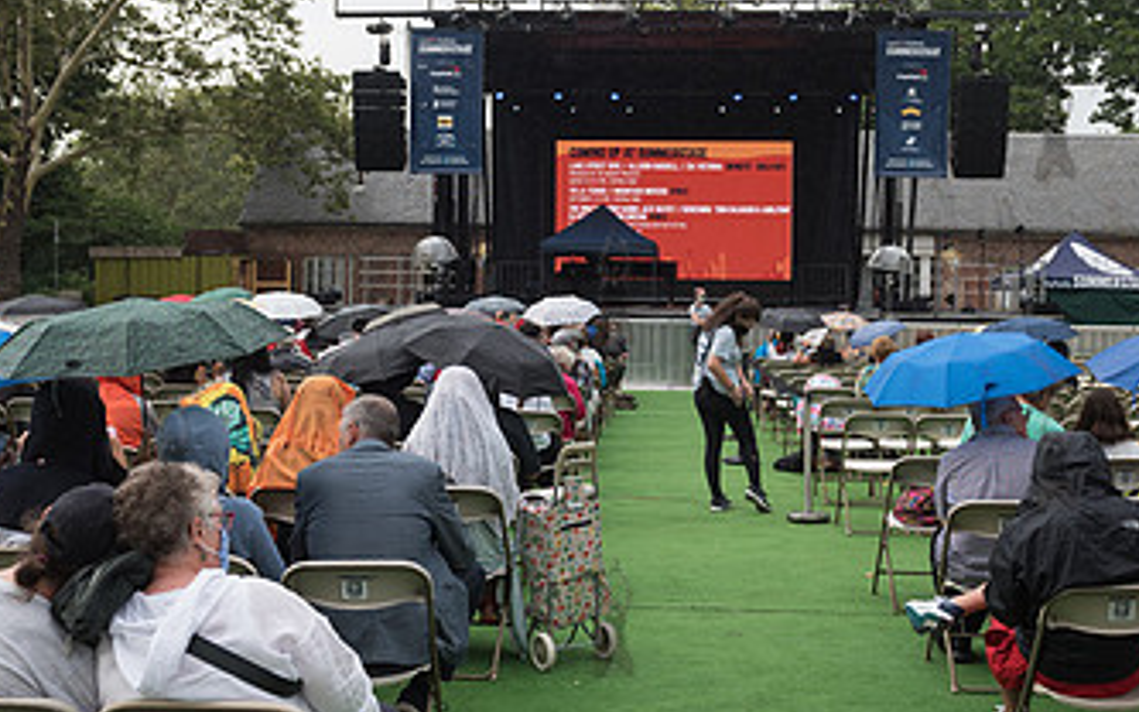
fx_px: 1335
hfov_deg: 46.2
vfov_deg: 29.8
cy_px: 286
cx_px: 612
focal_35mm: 43
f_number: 4.5
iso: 160
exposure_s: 1/320
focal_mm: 24
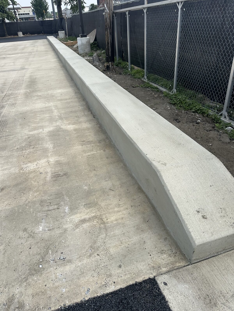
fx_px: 216
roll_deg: +3.8
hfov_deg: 56.8
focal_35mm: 24
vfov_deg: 71.6
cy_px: 156
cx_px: 117
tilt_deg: -30.9
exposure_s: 1/4545
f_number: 1.78
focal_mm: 6.86
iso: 80
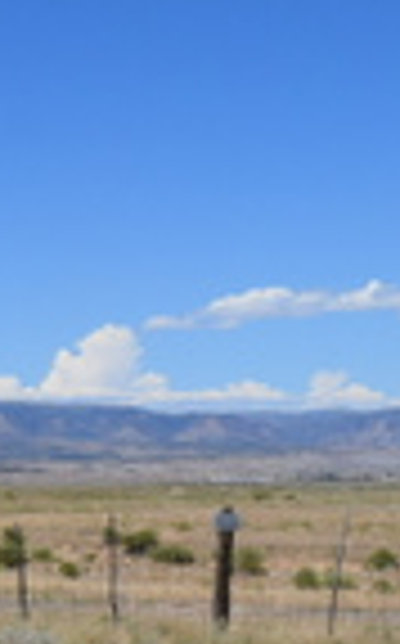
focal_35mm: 137
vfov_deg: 15.2
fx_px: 2397
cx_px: -562
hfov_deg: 8.7
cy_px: 482
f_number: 11
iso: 200
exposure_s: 1/500
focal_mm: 20
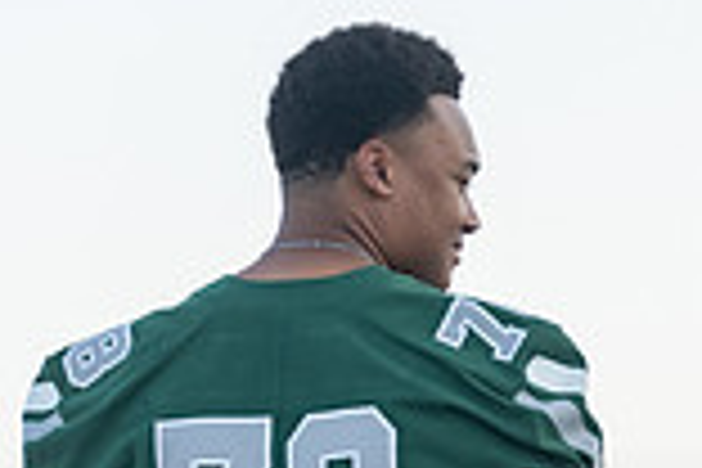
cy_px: 511
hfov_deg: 4.4
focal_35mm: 464
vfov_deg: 3.0
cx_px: 684
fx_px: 9047
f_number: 2.8
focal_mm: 125
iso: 400
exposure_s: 1/1000
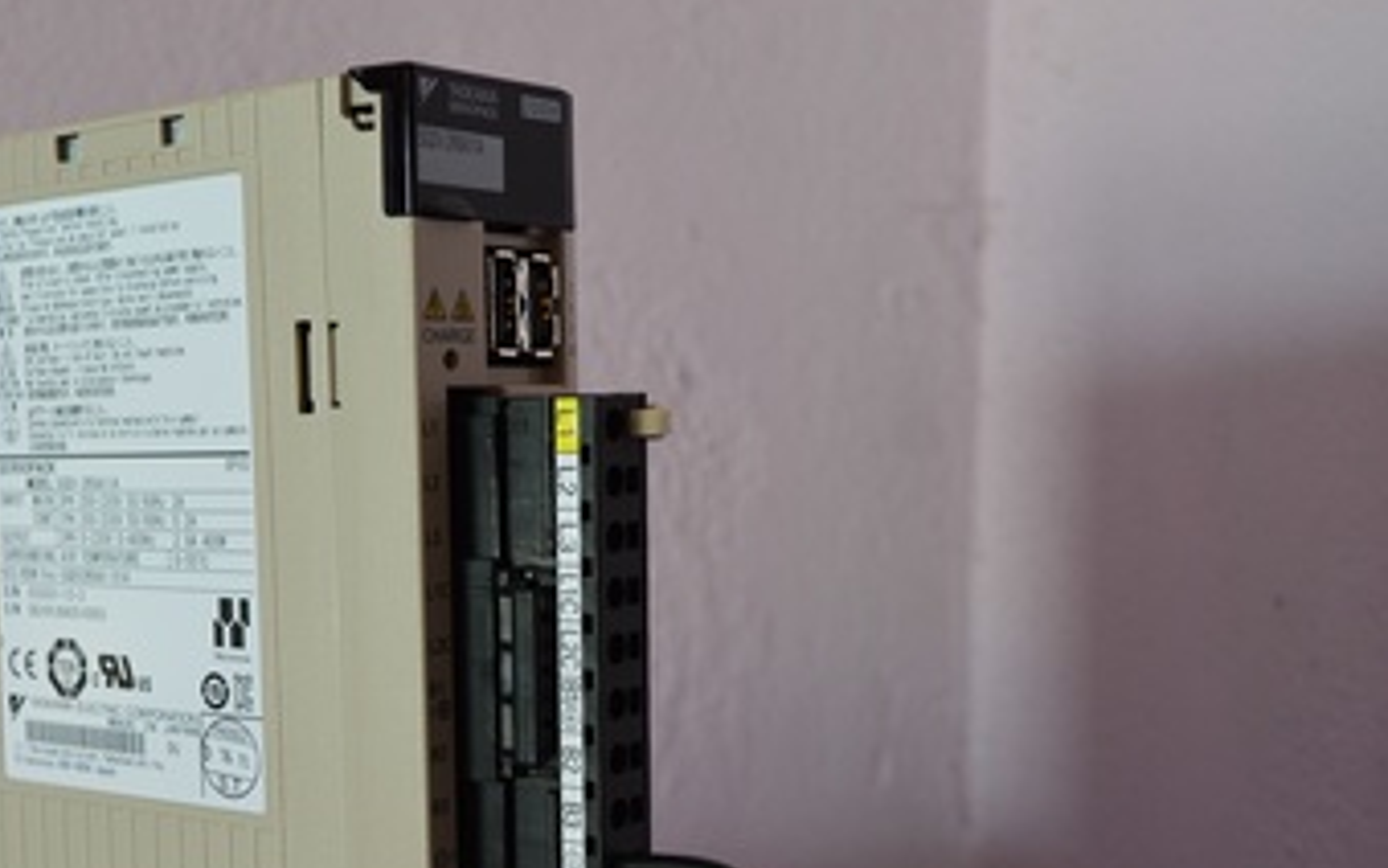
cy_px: 626
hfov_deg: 36.9
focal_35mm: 54
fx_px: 2043
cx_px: 393
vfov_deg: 23.8
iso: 400
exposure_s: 1/30
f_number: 7.1
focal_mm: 24
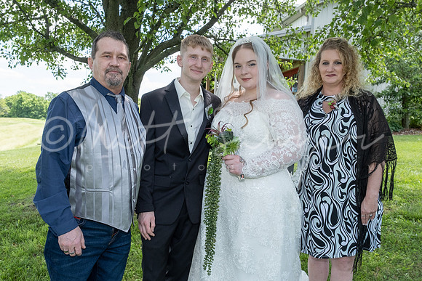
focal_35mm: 28
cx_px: 204
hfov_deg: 65.3
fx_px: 329
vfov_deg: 46.3
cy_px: 146
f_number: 5.6
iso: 200
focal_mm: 16
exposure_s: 1/250
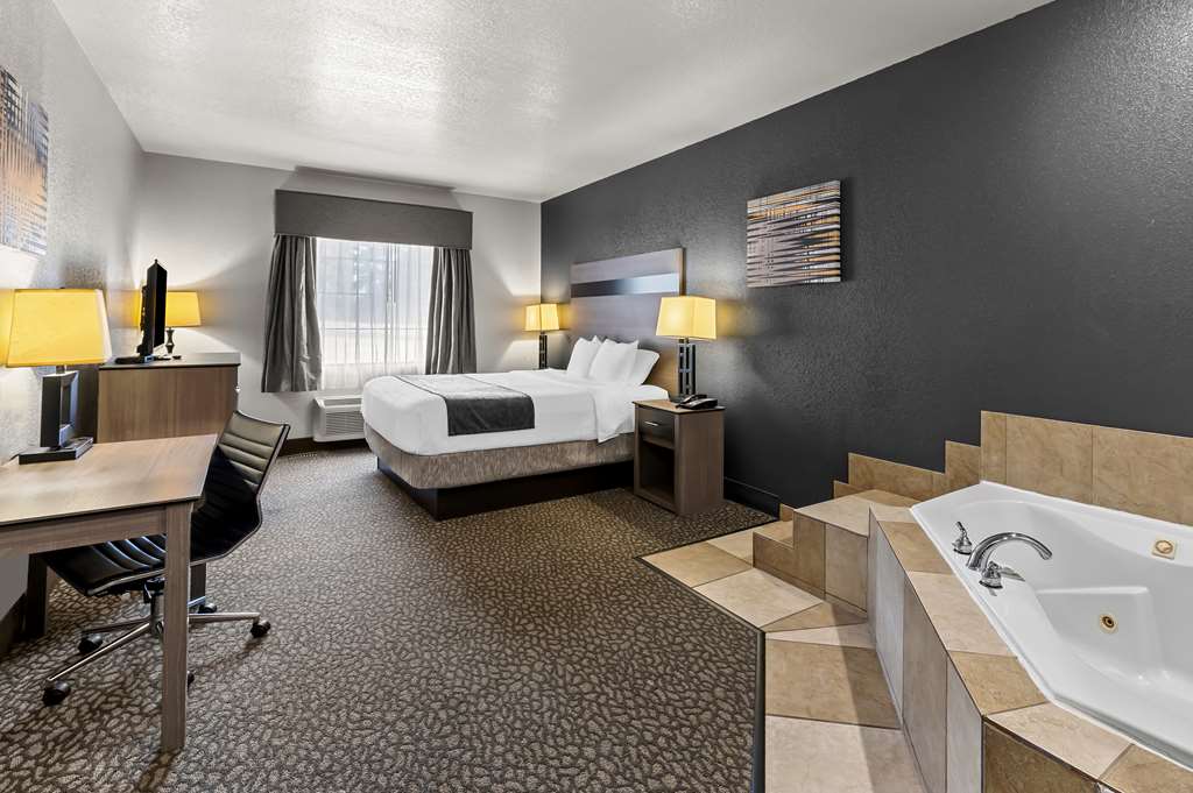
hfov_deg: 100.4
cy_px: 396
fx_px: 497
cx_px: 596
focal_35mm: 15
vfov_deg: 77.2
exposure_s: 1/1.25
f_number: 8
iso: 400
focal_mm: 15
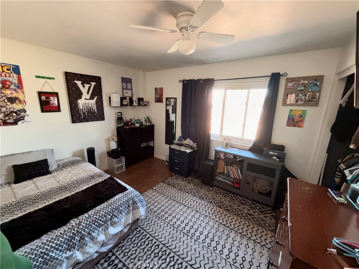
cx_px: 180
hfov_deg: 102.1
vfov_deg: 85.7
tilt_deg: -12.4
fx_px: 145
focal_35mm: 14
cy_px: 134
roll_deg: -0.7
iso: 800
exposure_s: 1/60
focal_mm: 2.22
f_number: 2.2
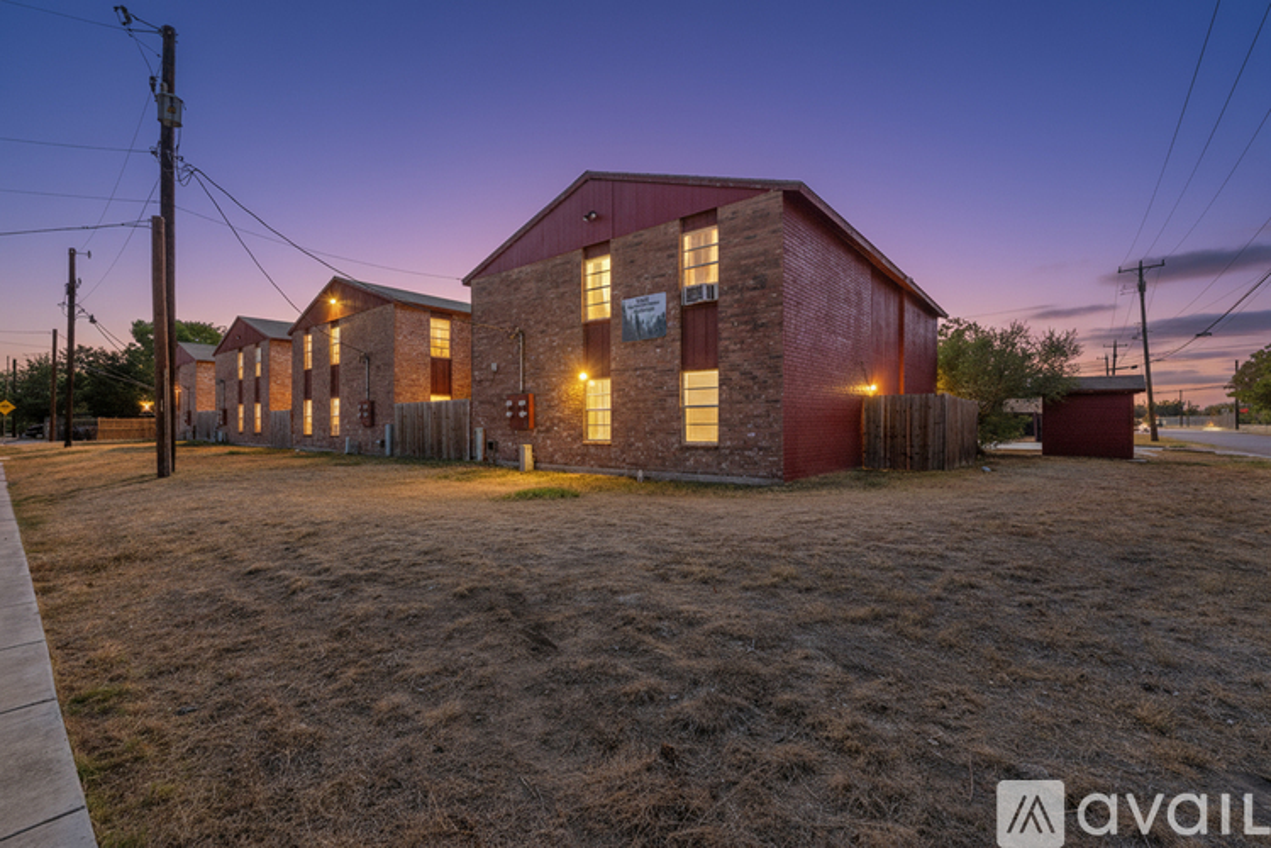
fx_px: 530
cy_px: 424
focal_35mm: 15
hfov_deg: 100.4
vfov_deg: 77.3
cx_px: 636
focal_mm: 10
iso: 400
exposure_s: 1/2000
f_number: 8
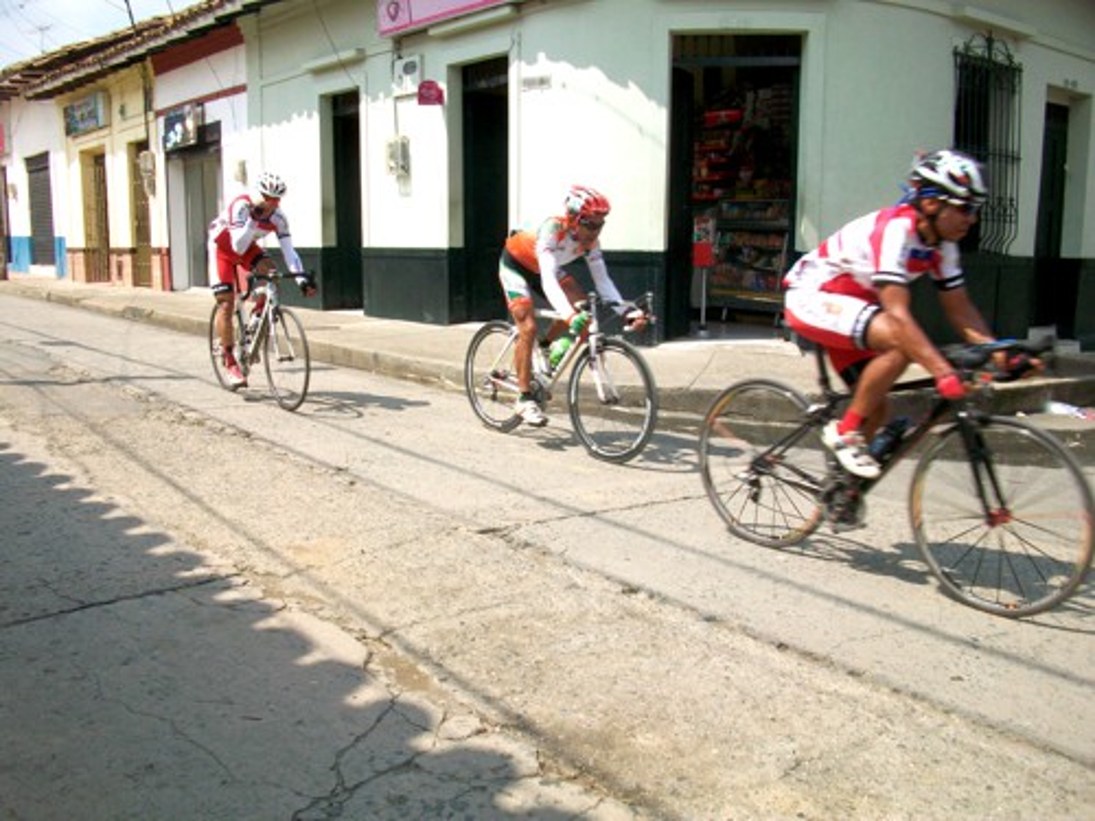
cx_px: 548
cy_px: 410
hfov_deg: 56.8
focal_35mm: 32
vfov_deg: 44.2
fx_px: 1012
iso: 64
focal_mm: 5.7
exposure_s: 1/250
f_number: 5.5
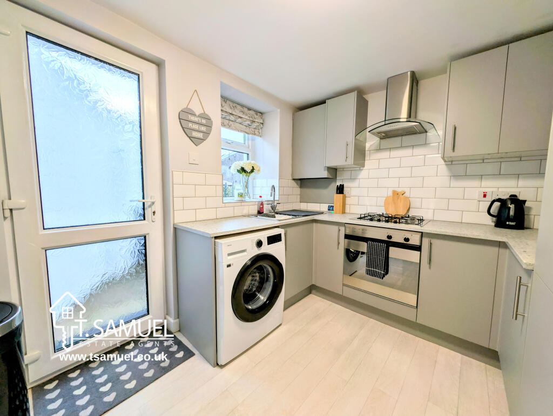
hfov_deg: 110.5
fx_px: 192
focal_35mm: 12
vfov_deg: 94.6
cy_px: 208
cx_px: 276
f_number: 1.95
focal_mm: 2.23
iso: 41
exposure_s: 1/57.9
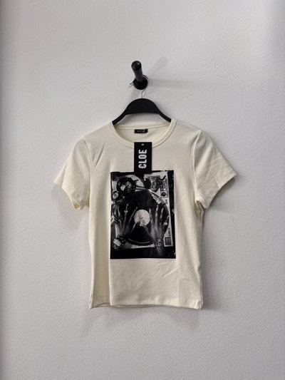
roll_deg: +0.4
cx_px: 142
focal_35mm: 26
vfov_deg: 67.3
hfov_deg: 53.1
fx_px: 285
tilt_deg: +5.4
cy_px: 190
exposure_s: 1/122
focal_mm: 5.96
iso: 40
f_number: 1.6
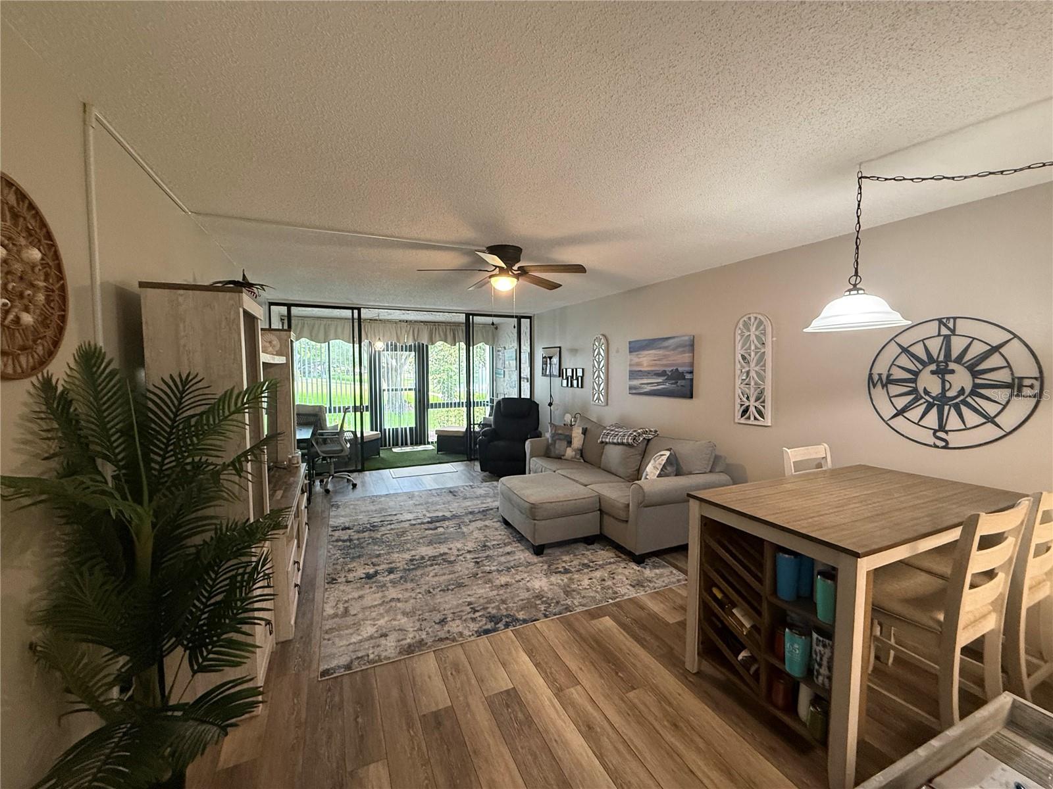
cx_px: 526
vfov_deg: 85.7
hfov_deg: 102.1
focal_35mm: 14
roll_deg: -0.2
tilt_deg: -3.7
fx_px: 426
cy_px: 394
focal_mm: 2.22
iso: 400
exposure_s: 1/60
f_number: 2.2
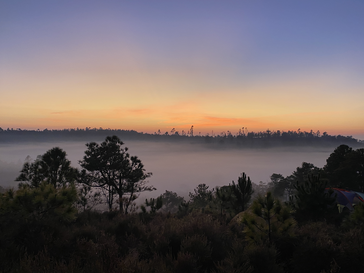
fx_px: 294
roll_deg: -0.9
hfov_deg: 63.4
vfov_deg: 49.7
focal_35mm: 28
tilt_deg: +0.7
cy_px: 140
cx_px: 173
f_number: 1.8
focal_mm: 4.25
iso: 125
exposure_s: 1/87
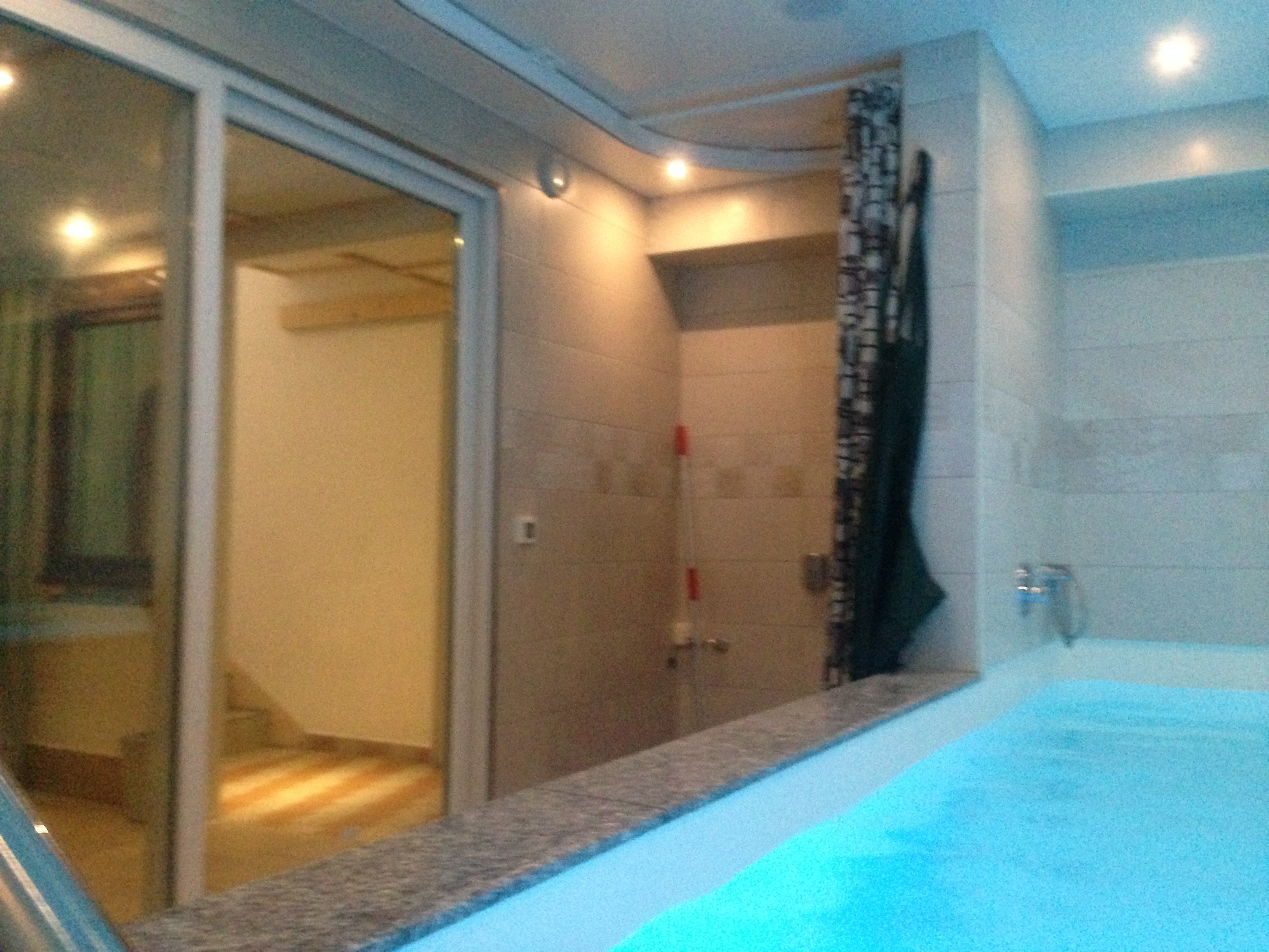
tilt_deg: +3.5
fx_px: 1210
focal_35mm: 33
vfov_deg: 42.9
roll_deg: -2.3
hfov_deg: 55.4
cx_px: 634
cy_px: 476
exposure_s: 1/15
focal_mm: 4.12
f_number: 2.4
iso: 640
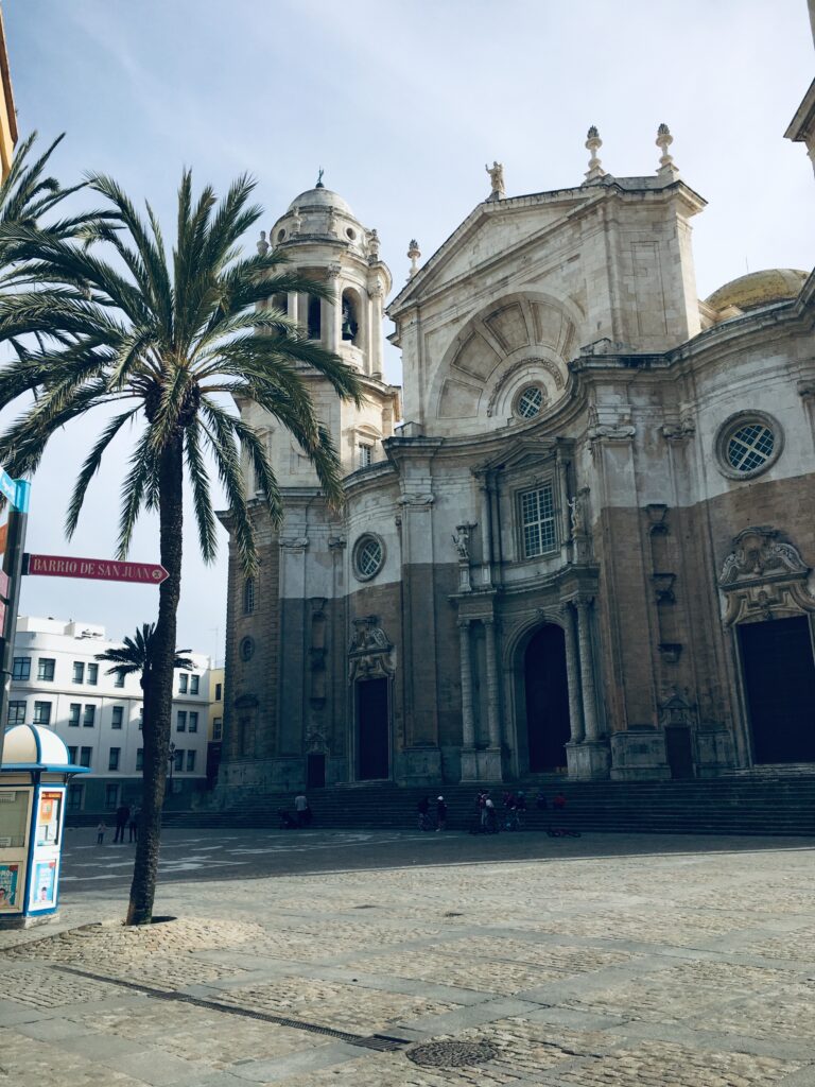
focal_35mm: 29
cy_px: 544
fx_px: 910
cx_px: 408
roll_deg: +0.3
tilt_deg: +17.8
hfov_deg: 48.2
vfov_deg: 61.7
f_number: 2.2
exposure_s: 1/2137
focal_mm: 4.15
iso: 25
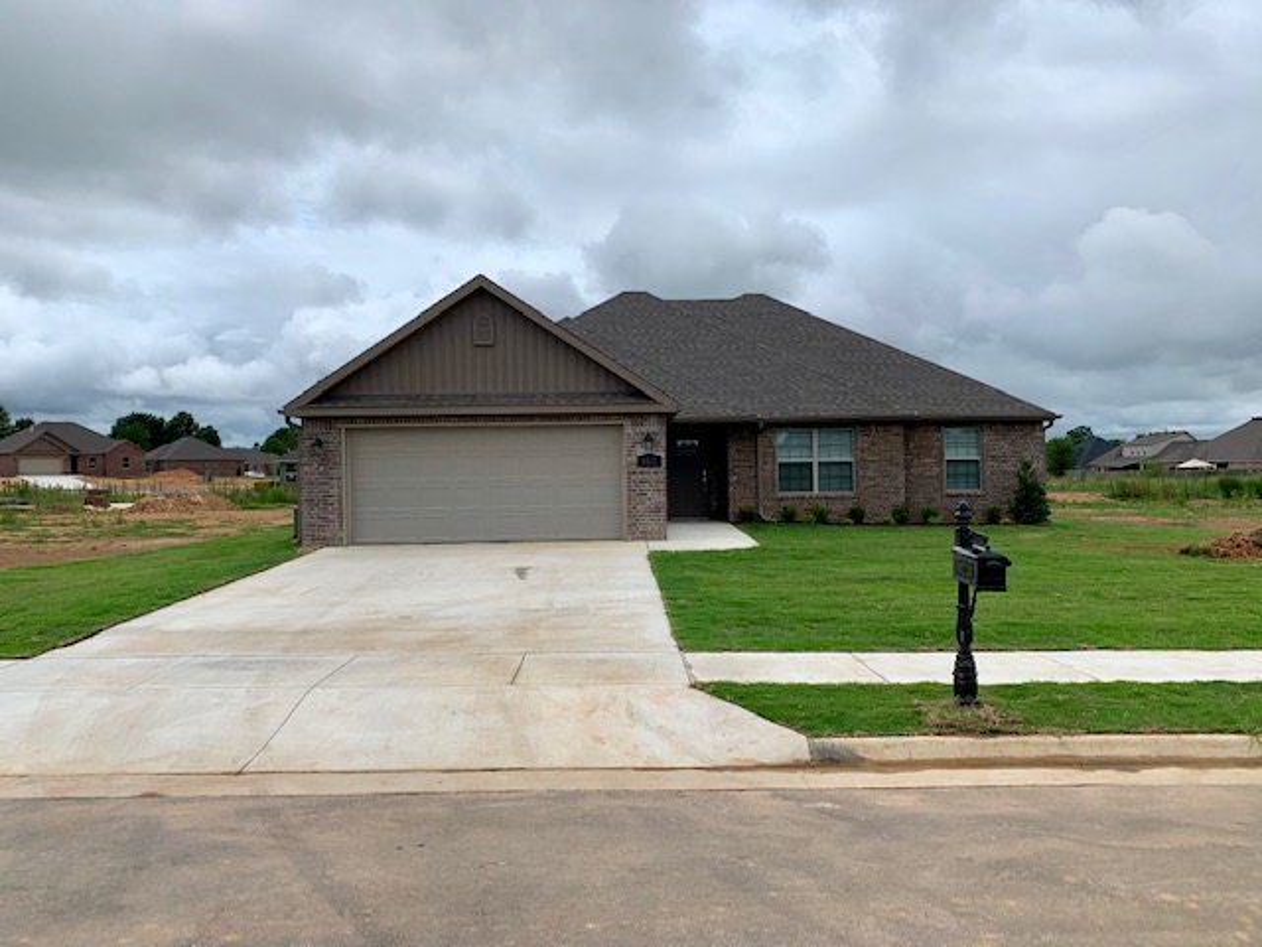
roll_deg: +0.3
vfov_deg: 53.1
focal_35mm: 26
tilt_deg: +1.9
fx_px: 948
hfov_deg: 67.3
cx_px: 631
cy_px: 474
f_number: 1.8
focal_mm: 4.25
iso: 25
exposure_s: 1/4902
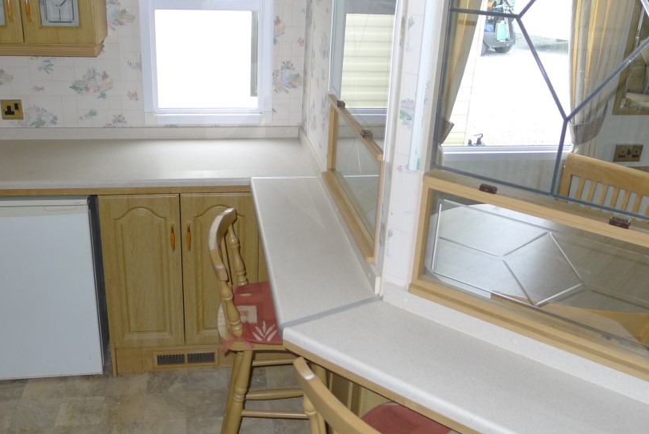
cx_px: 297
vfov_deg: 38.9
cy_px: 191
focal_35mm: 34
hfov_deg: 55.7
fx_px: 613
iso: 100
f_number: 2
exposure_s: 1/60
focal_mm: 5.1
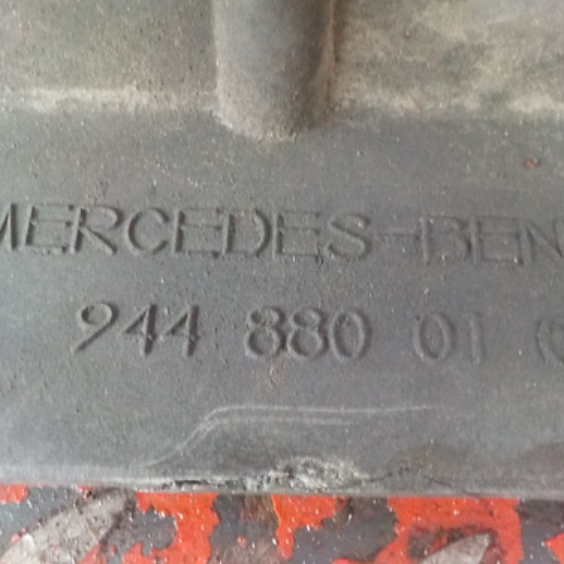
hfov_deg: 37.5
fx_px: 830
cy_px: 251
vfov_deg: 37.5
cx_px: 290
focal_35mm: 45
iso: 800
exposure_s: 1/3
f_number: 3.3
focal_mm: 4.1
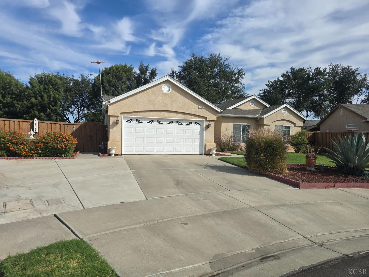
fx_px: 245
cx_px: 184
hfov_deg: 73.9
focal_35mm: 23
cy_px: 138
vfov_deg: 58.9
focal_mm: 6.3
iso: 12
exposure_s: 1/1215
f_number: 1.7
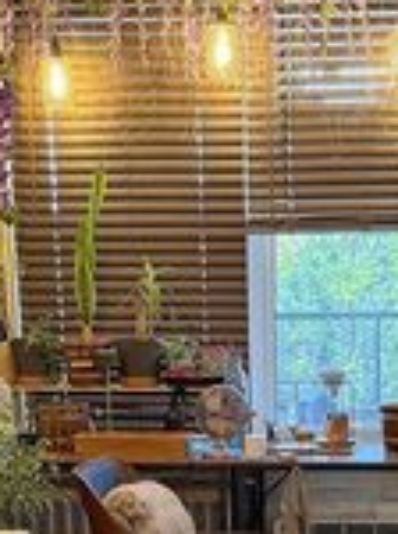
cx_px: 334
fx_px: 1645
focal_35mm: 107
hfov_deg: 13.7
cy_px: 621
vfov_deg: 17.6
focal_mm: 6.76
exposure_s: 1/60
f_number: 1.78
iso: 320
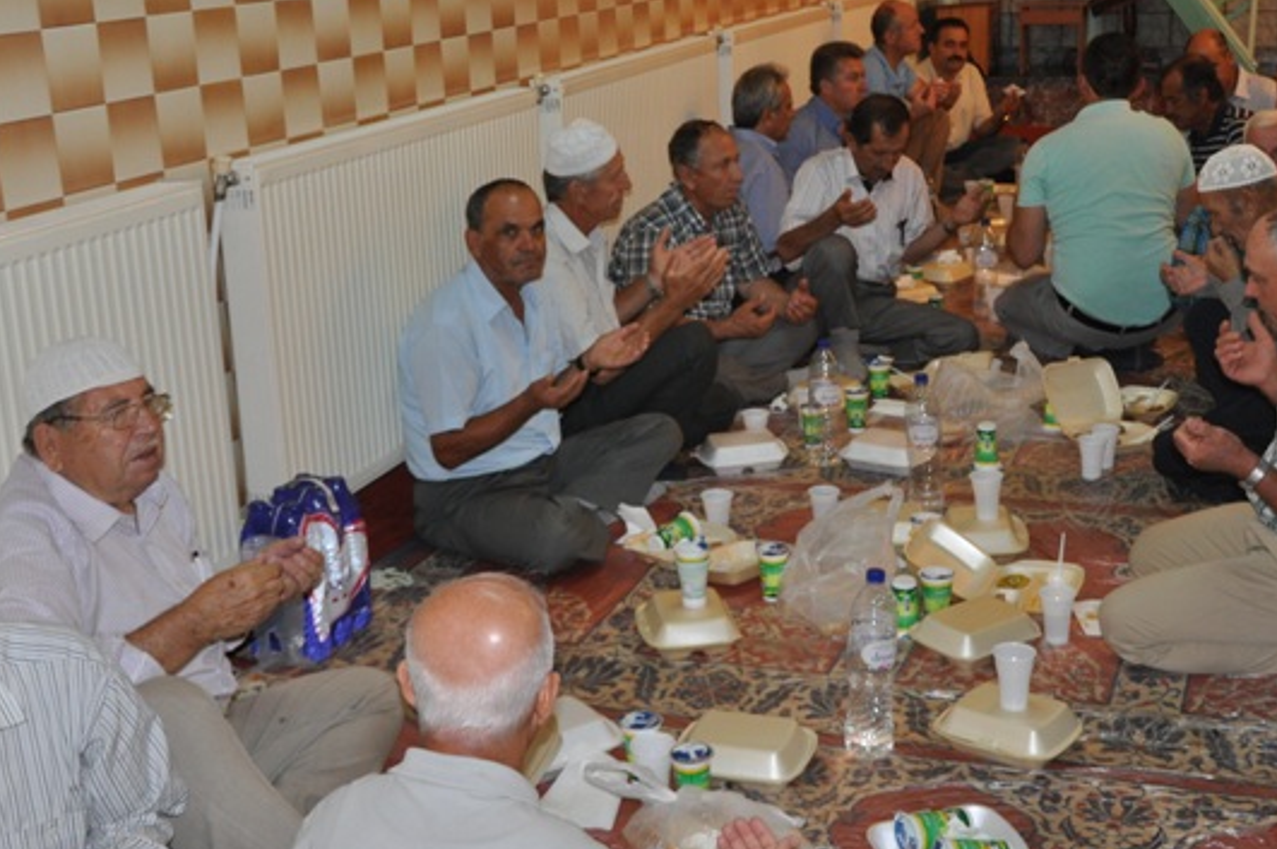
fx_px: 1772
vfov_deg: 26.9
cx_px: 685
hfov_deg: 39.6
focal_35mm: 50
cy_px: 339
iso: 800
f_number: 3.8
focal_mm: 24
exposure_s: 1/60
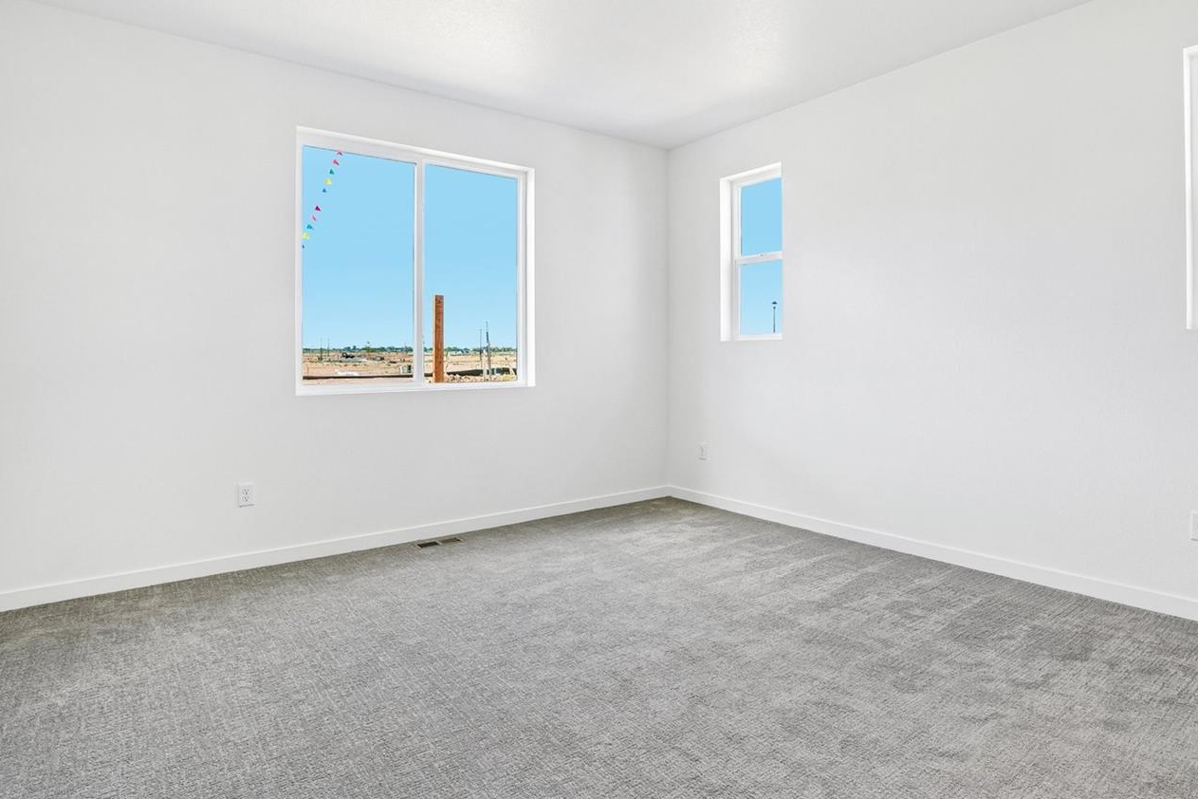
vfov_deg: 64.5
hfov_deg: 86.6
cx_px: 665
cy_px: 369
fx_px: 632
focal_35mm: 19
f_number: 8
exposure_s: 1/125
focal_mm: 10
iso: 400
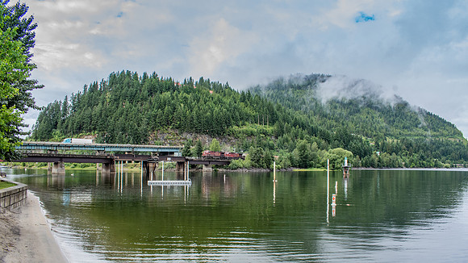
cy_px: 154
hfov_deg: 66.7
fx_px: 355
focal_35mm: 29
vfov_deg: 40.5
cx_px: 236
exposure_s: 1/400
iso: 800
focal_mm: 18
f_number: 10
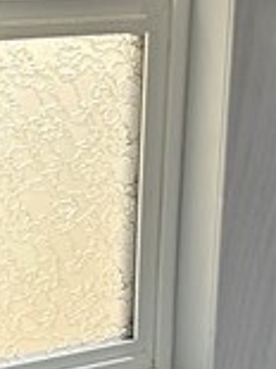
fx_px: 1693
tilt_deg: -13.4
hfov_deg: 8.9
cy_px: 419
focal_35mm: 159
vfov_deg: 12.2
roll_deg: -0.1
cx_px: -240
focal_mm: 6.86
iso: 125
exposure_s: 1/121
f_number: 1.78
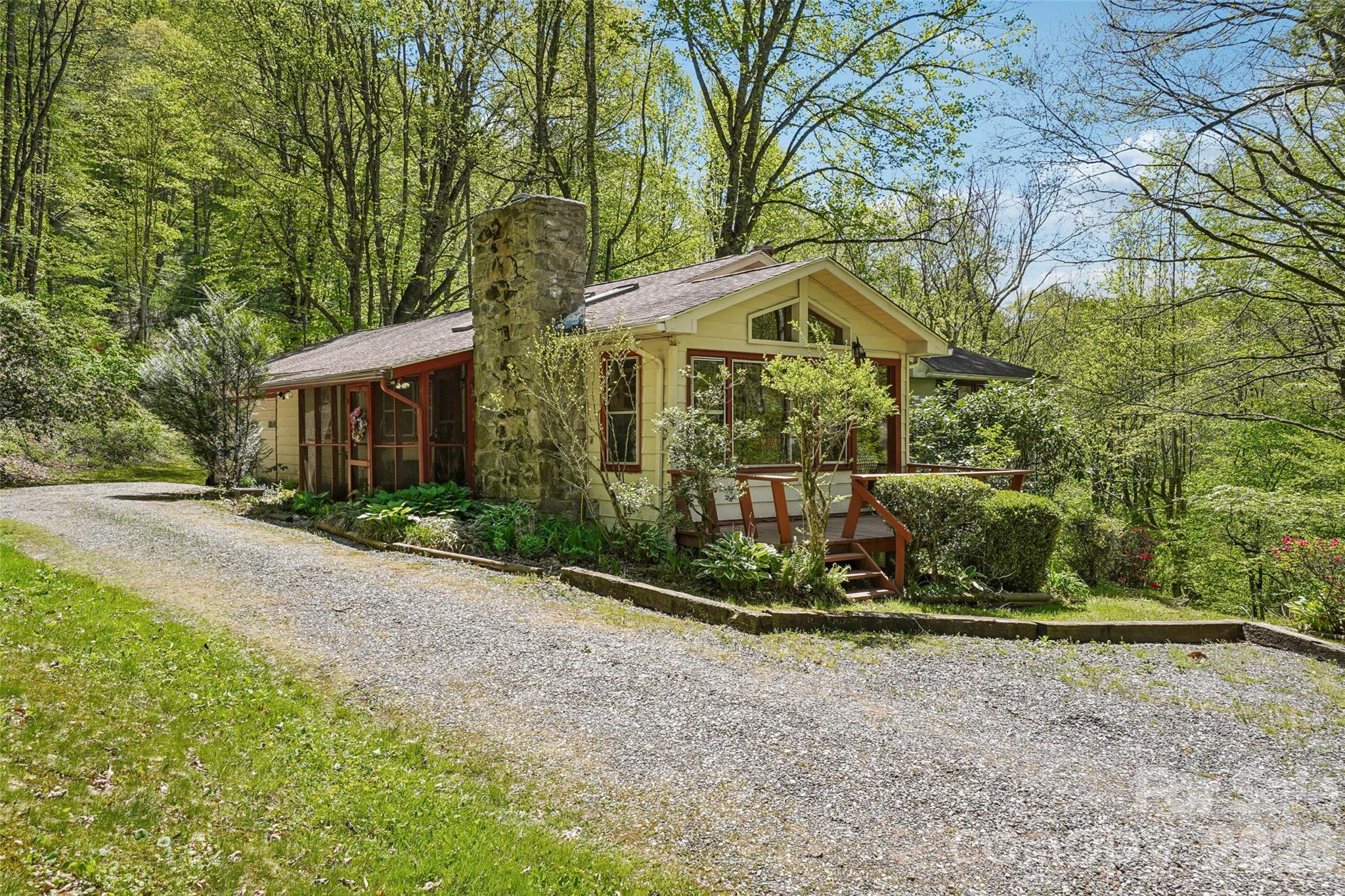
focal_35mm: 27
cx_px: 672
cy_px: 448
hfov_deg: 67.4
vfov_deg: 47.9
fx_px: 1009
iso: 100
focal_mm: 18
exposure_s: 1/100
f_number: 8
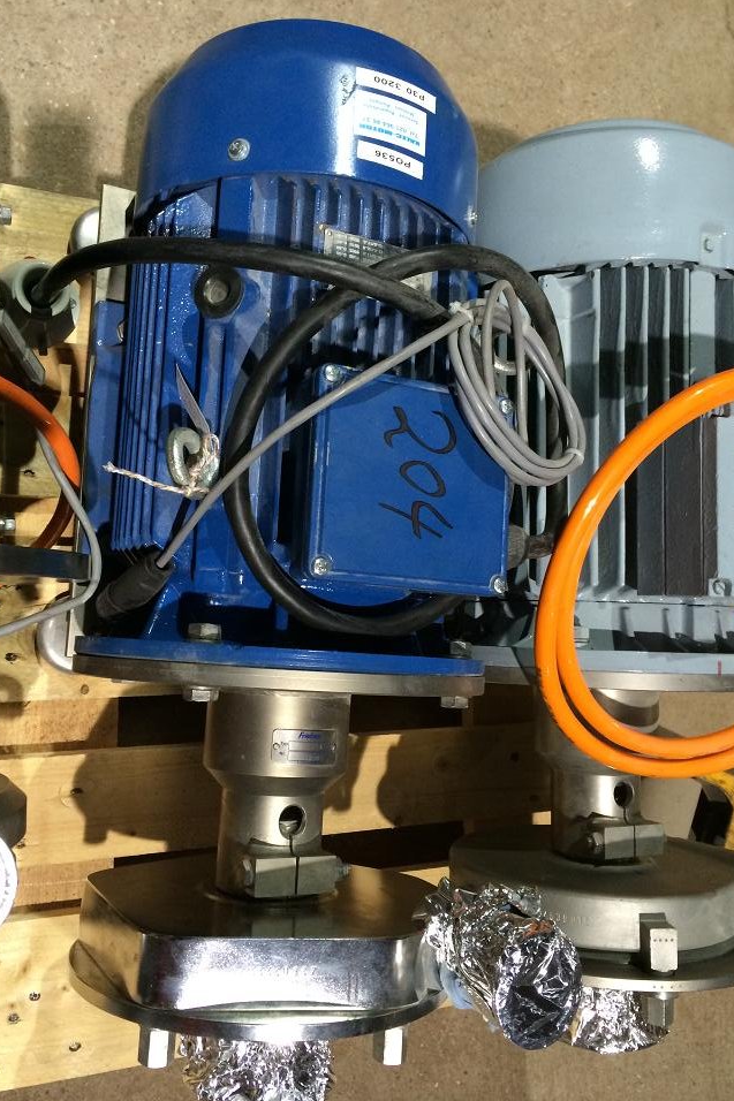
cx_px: 337
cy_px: 541
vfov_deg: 58.7
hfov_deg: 41.1
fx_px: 979
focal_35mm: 32
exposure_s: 1/33
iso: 250
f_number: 2.2
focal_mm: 4.12
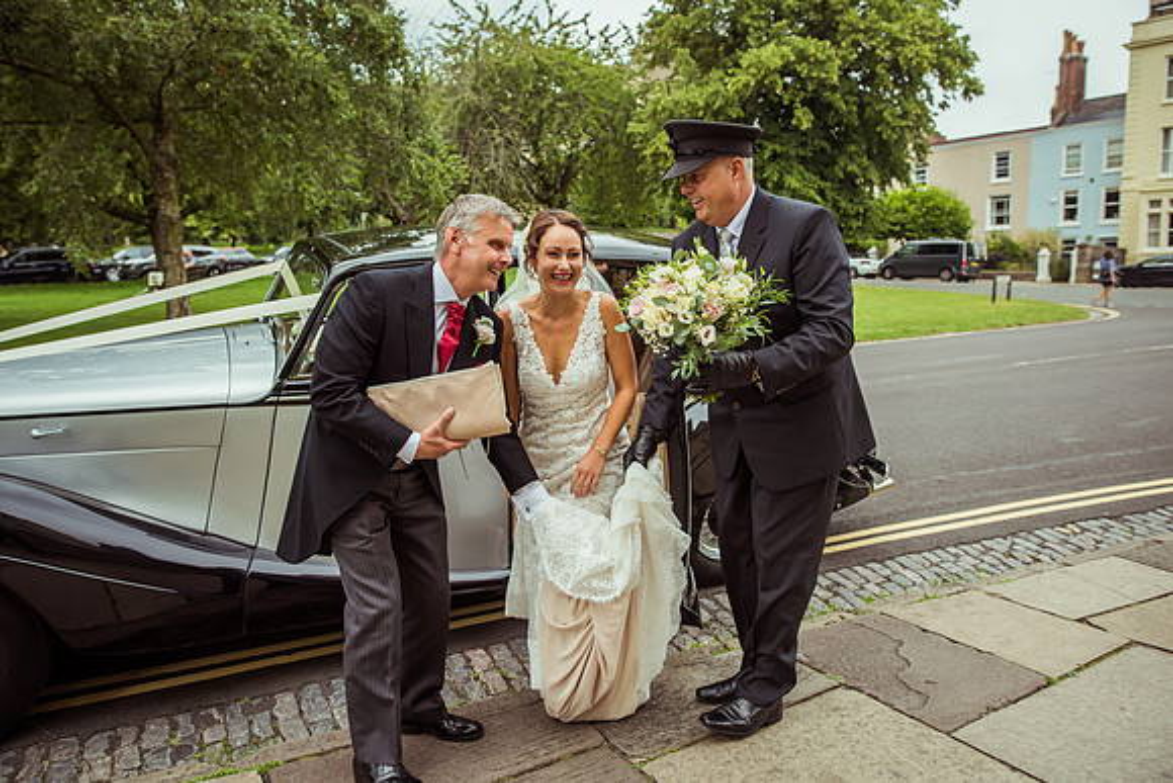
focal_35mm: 24
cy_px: 392
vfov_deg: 53.2
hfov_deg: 73.7
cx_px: 586
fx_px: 782
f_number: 3.5
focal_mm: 24
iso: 160
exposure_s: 1/1250
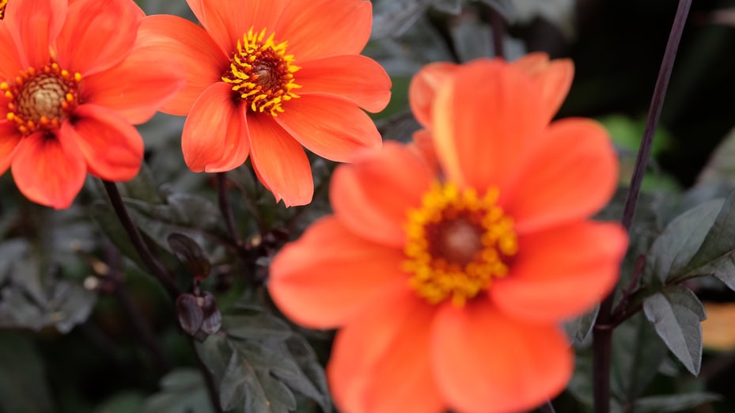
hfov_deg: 21.5
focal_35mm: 99
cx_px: 262
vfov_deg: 12.2
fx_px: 1929
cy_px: 110
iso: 400
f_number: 4
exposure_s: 1/850
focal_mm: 46.6
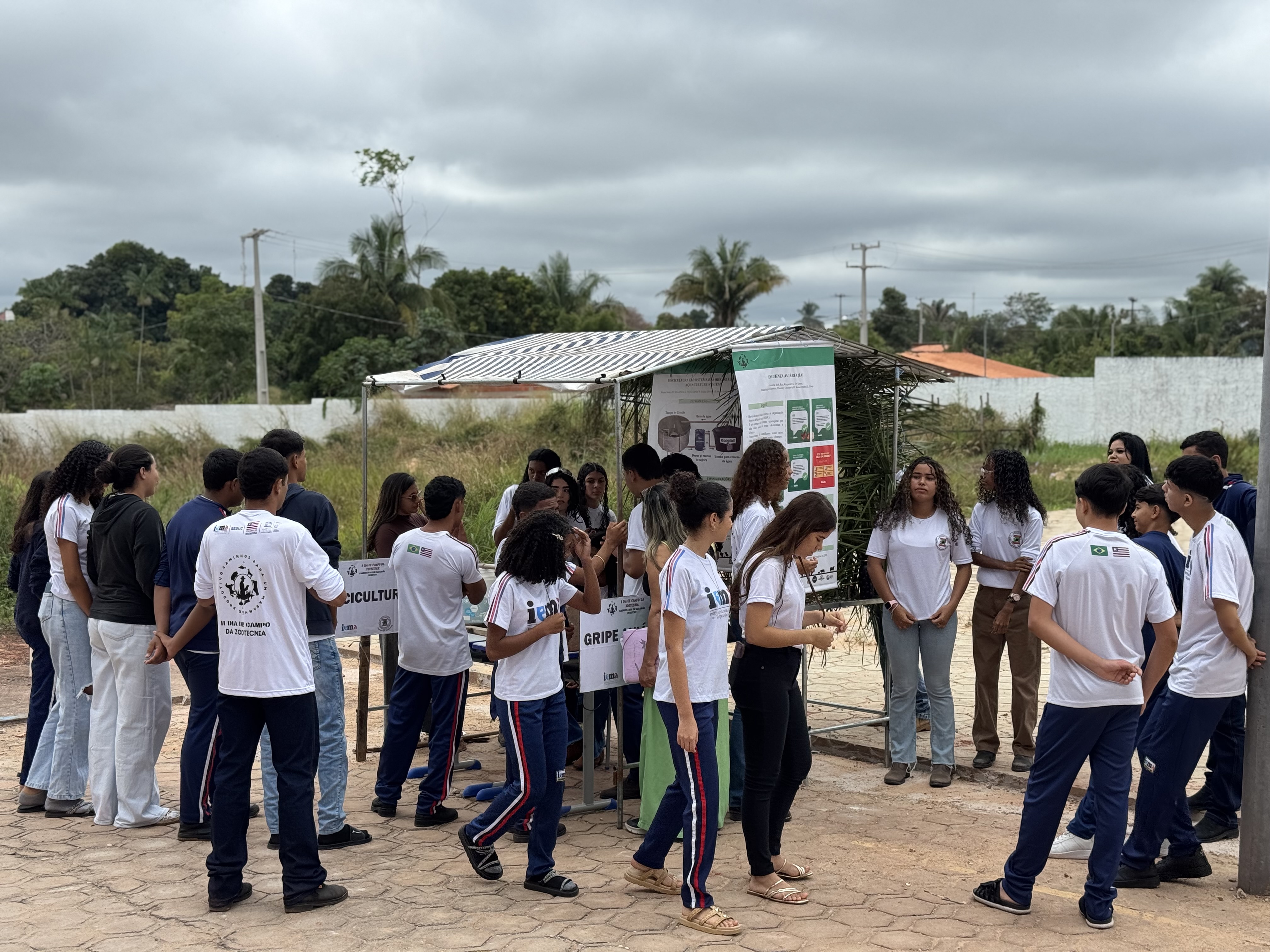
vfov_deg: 30.3
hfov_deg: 39.7
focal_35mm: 48
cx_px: 635
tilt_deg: -3.1
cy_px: 476
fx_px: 1761
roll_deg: -1.3
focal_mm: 6.76
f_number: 1.78
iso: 64
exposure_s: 1/2833
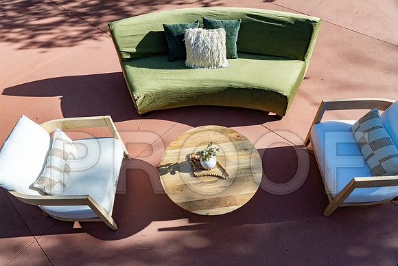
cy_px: 133
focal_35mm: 24
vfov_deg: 53.2
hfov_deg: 73.7
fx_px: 265
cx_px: 199
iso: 250
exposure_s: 1/320
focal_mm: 24
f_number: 9
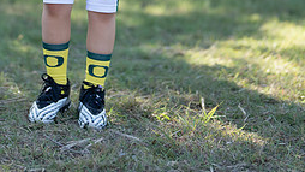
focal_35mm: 173
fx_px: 1399
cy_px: -103
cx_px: 107
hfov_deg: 12.4
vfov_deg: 6.9
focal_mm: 50
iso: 100
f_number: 1.2
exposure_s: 1/1250
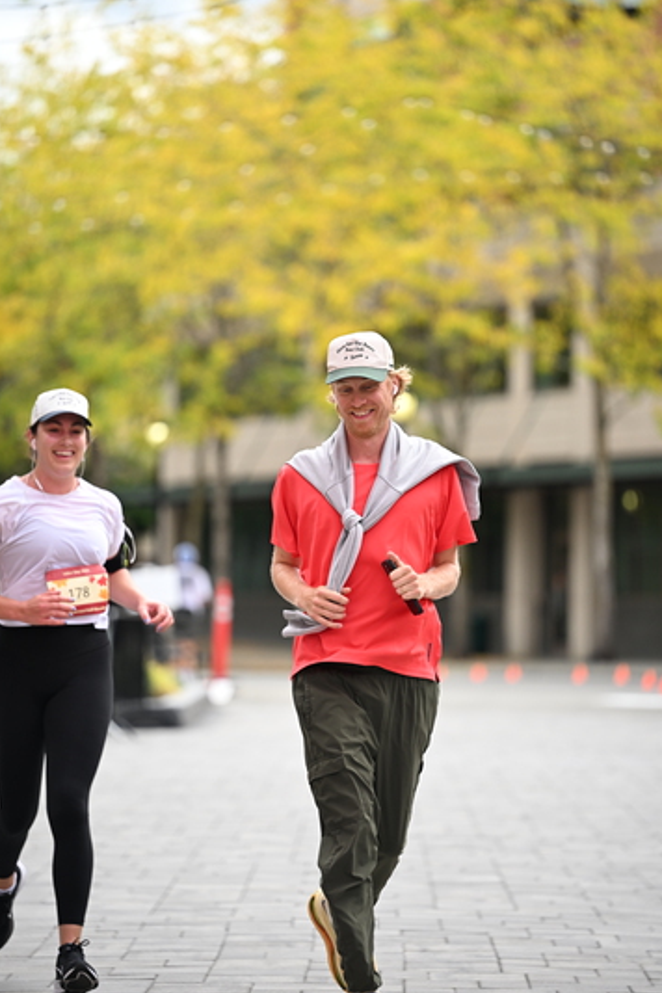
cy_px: 504
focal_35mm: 170
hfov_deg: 8.1
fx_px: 4689
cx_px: 332
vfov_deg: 12.1
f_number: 2.8
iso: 640
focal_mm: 165
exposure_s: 1/2000
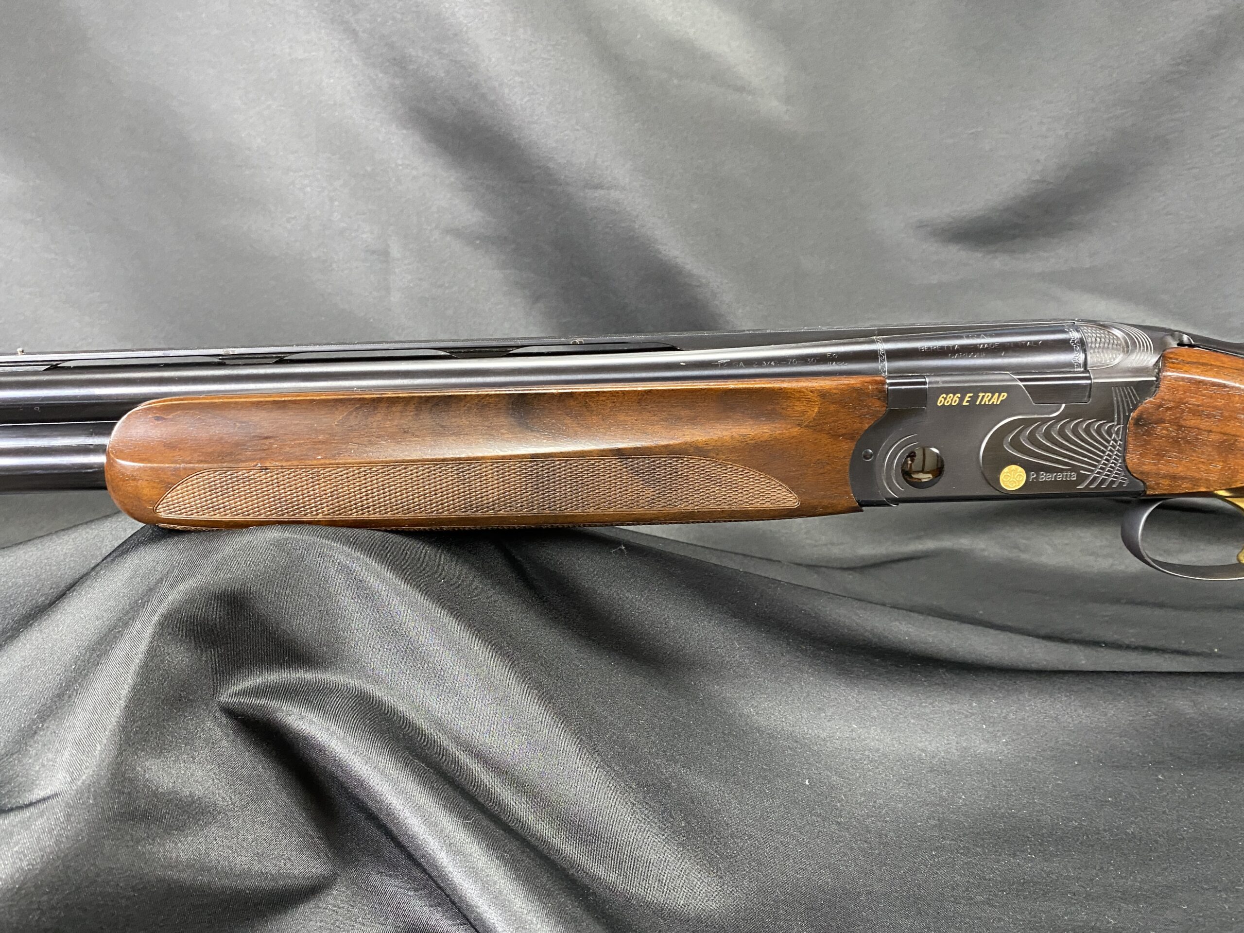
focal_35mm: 26
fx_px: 934
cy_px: 466
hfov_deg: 67.3
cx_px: 622
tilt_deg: -14.3
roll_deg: -0.9
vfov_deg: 53.1
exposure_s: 1/60
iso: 400
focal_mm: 4.25
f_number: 1.8
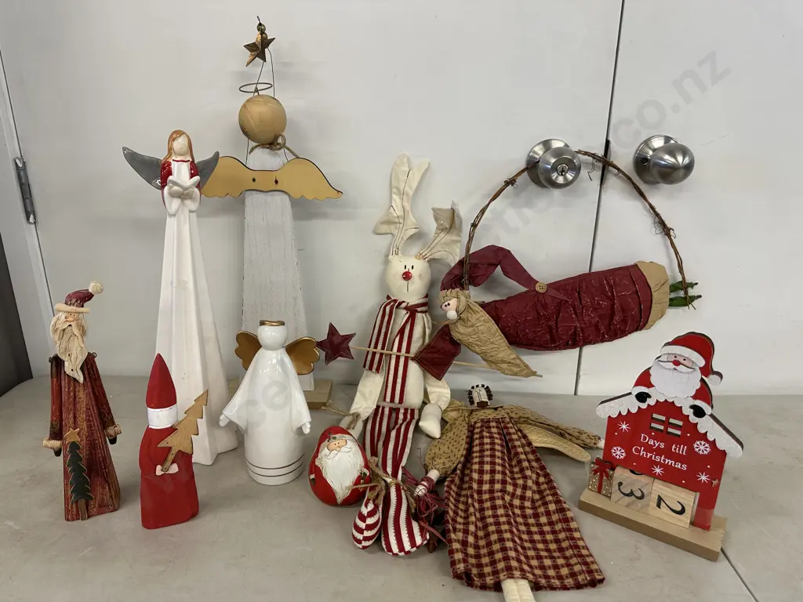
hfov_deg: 71.6
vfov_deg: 56.8
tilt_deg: -19.4
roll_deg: -0.3
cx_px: 402
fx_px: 557
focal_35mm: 24
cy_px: 301
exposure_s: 1/100
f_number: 1.78
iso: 125
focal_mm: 6.86
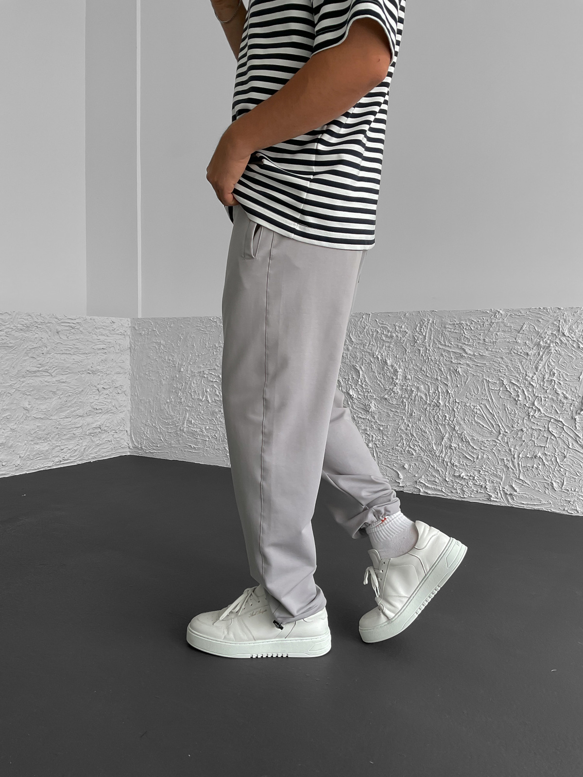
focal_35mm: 29
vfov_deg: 61.7
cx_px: 292
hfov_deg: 48.2
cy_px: 388
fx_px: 651
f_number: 1.8
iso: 25
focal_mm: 3
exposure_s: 1/120
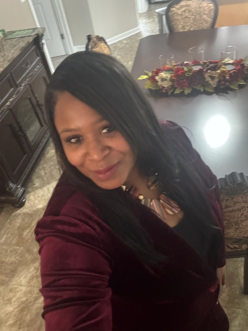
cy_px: 166
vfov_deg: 60.0
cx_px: 124
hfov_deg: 46.8
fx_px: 287
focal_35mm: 30
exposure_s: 1/15
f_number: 1.9
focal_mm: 2.69
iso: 1000
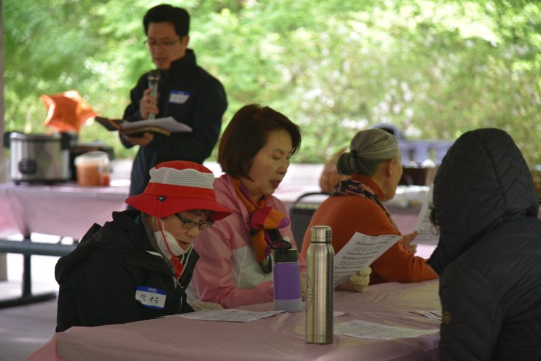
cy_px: 180
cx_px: 270
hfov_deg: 18.6
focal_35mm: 110
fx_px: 1654
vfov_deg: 12.5
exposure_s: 1/60
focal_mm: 110
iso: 400
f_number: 4
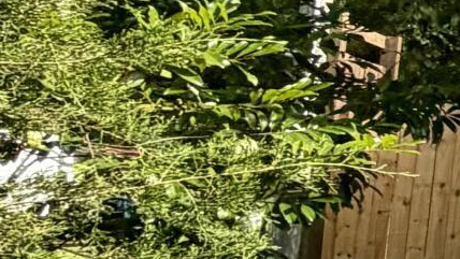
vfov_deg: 11.2
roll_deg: +0.2
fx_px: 1305
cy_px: -25
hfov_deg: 10.6
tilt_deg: +8.9
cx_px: 1481
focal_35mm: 107
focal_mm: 2.22
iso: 32
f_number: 2.2
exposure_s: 1/770
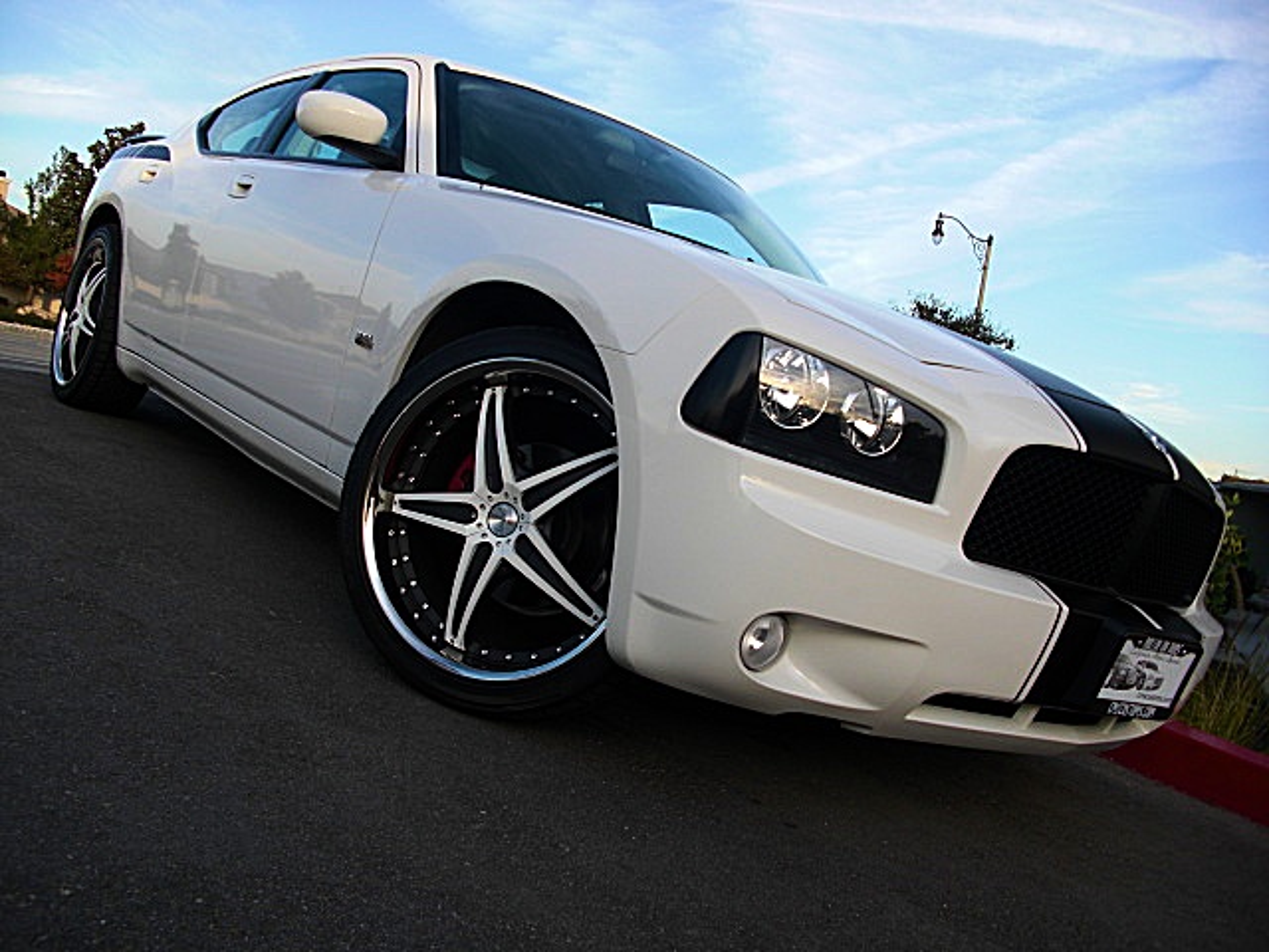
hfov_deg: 51.4
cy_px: 476
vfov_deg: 39.7
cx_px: 634
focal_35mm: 36
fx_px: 1320
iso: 50
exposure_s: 1/250
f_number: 2.8
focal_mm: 6.3
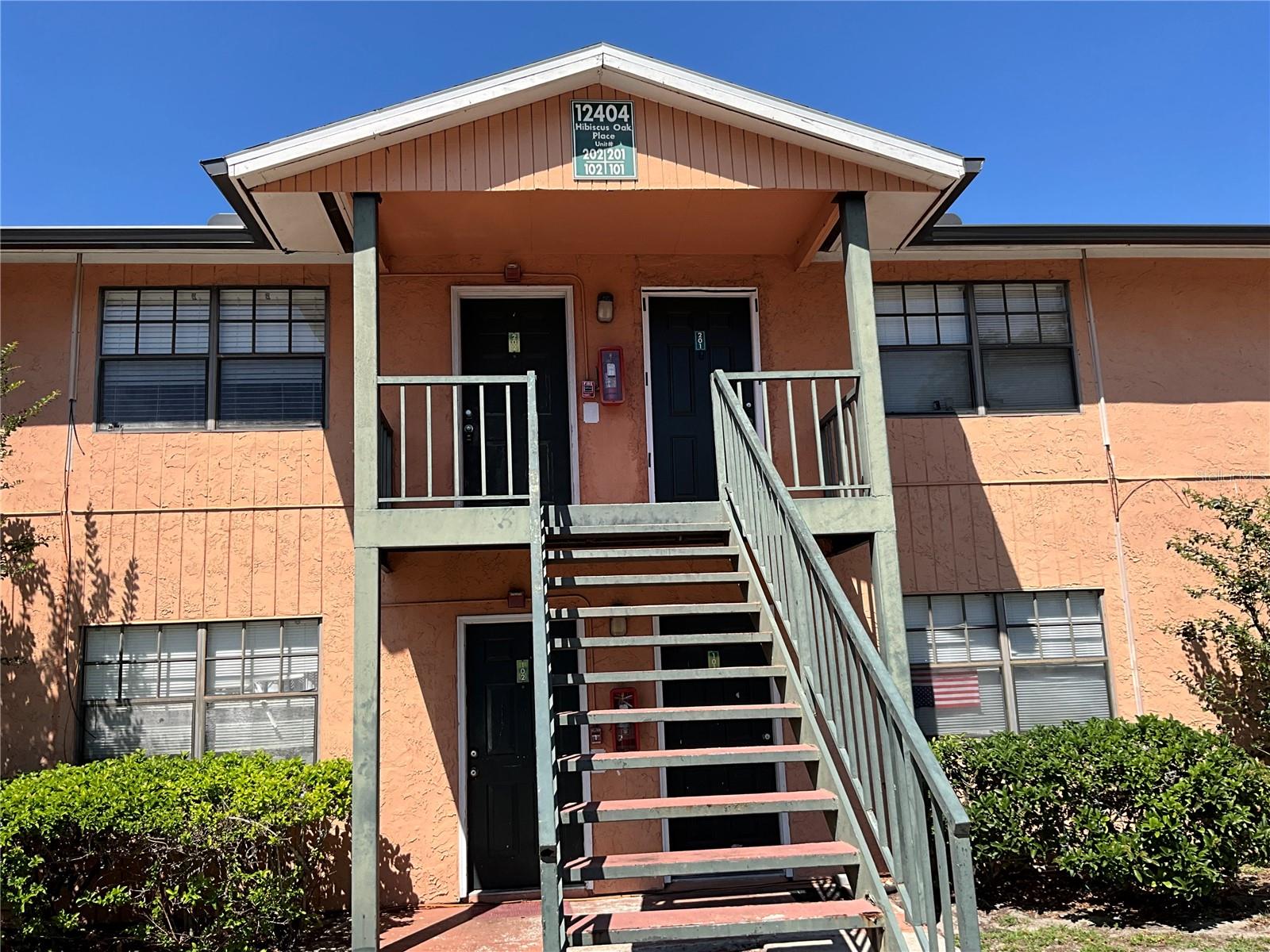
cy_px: 476
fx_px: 1064
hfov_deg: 61.7
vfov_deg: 48.2
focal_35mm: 29
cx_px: 635
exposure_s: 1/1534
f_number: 1.8
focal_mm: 3
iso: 25
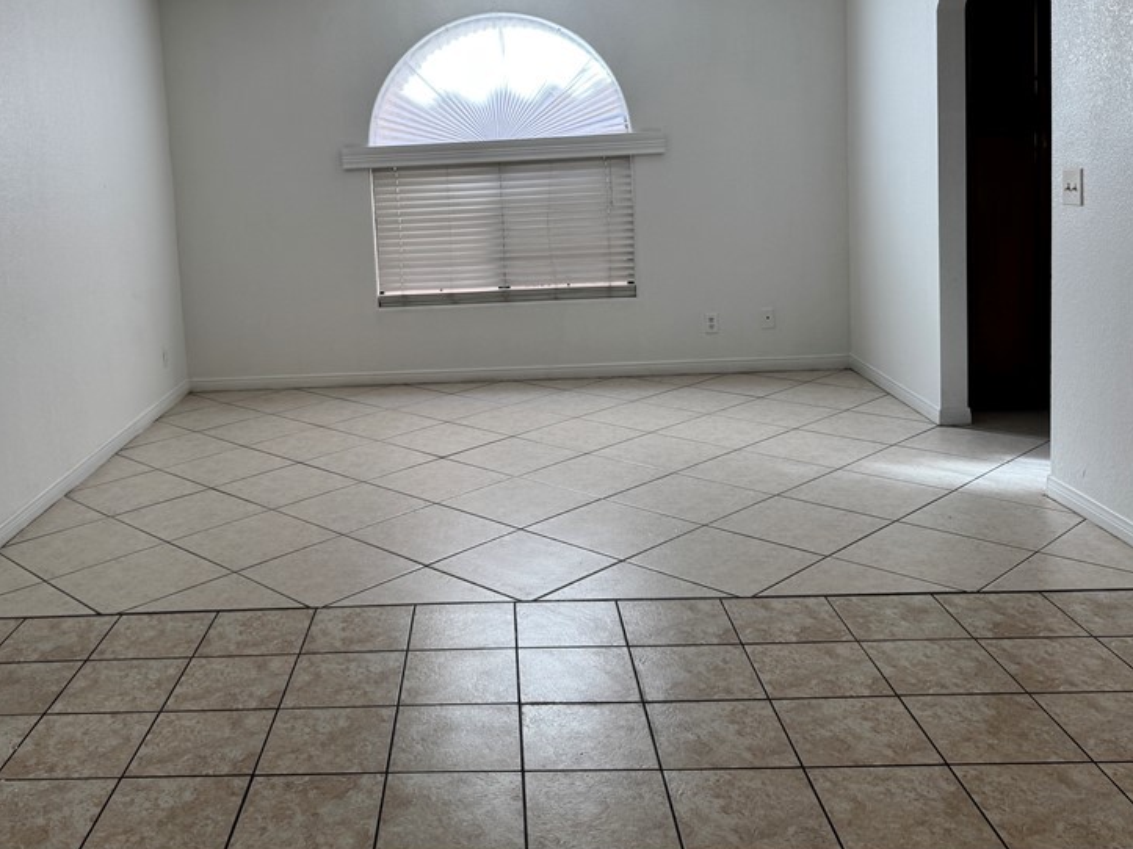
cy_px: 263
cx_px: 411
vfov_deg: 41.1
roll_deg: +3.6
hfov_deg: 53.2
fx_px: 1113
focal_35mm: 34
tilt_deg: -7.4
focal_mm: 6.76
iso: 100
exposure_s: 1/120
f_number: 1.78
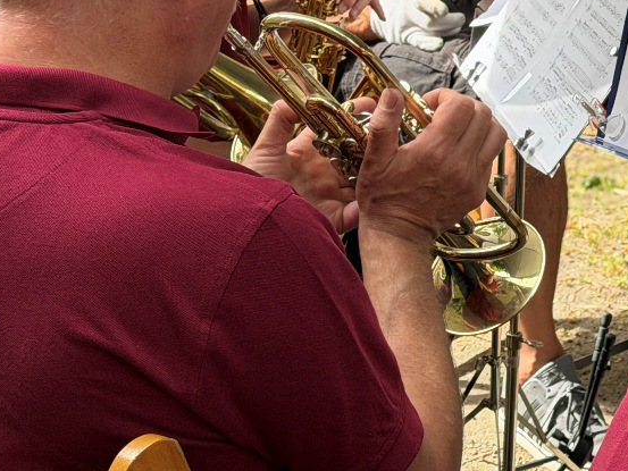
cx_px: 724
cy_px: -22
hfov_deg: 13.7
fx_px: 2540
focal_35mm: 140
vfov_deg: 10.5
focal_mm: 6.76
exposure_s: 1/625
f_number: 1.78
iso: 64
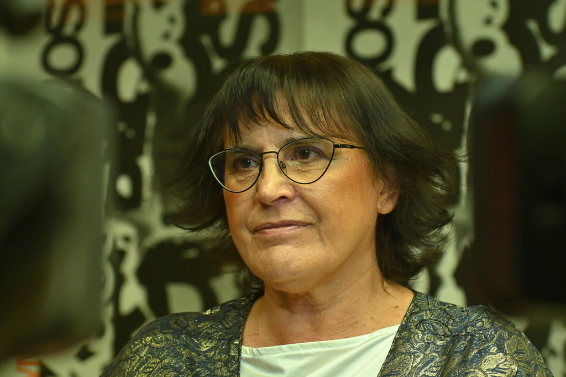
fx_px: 1650
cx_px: 283
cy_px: 188
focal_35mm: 105
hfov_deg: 19.5
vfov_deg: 13.0
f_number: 4
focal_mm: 70
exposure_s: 1/250
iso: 1600
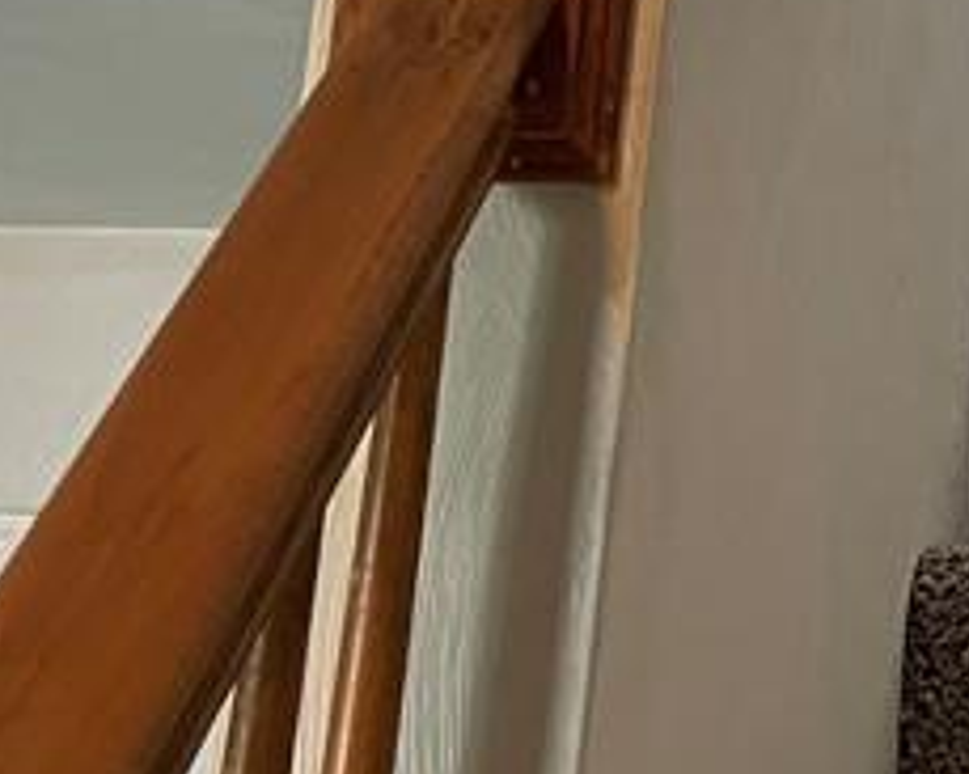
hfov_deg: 15.9
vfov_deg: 13.3
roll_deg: -0.6
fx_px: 3125
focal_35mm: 109
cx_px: 1528
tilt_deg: +19.1
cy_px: -402
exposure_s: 1/60
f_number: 1.6
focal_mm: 5.1
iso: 100
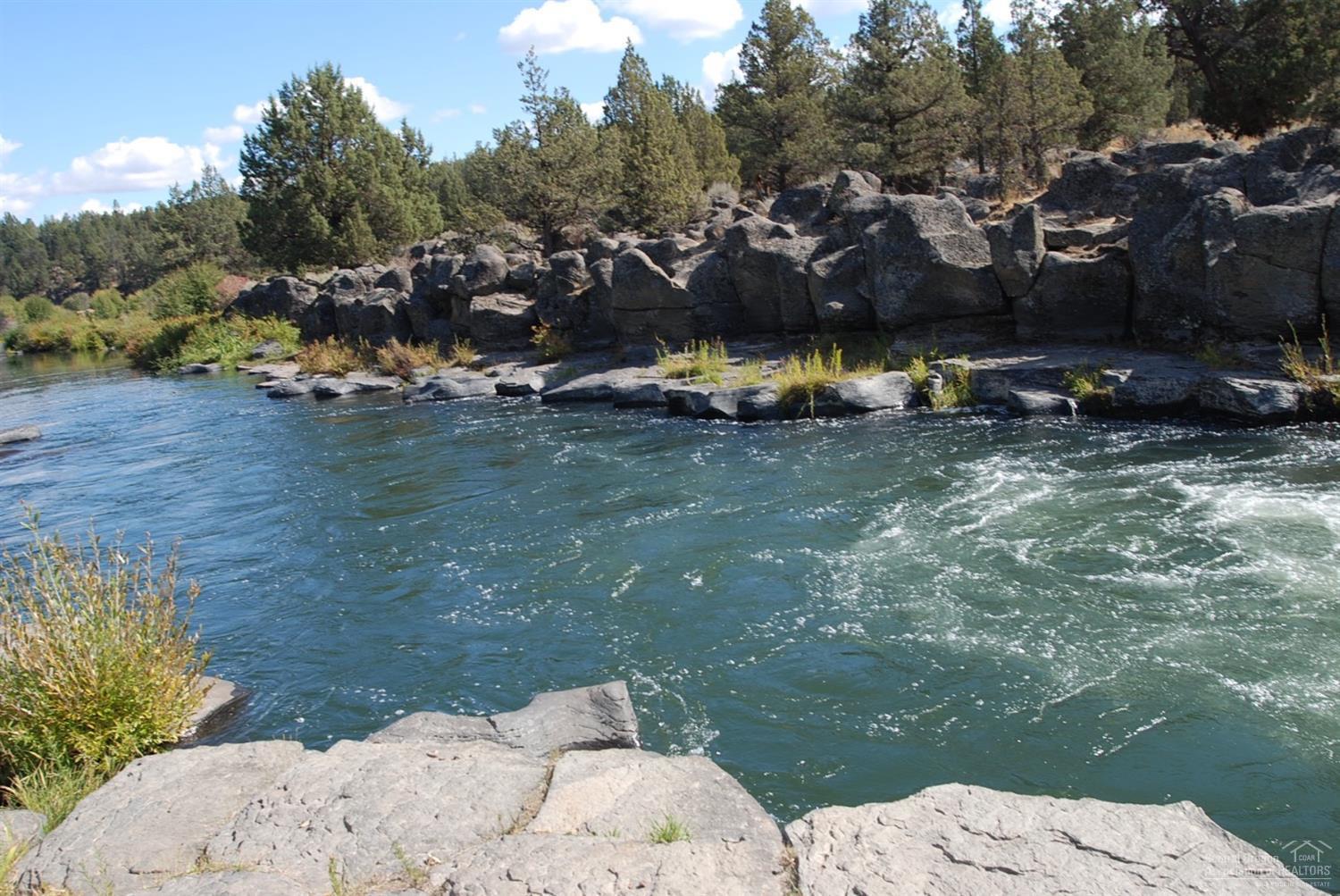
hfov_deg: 61.9
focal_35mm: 30
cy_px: 448
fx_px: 1118
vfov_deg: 43.7
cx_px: 670
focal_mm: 20
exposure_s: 1/200
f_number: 6.3
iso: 100
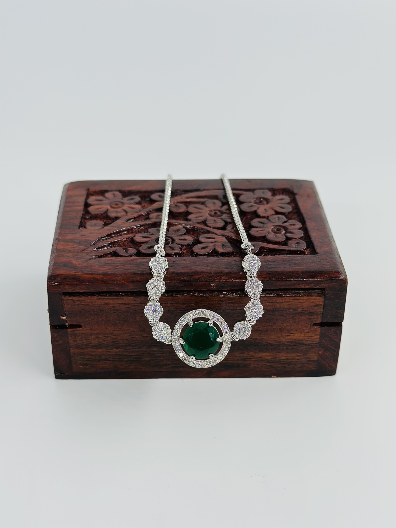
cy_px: 264
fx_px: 732
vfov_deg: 39.7
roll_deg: -2.2
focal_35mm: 48
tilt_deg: -30.2
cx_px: 198
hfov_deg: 30.3
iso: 80
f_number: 1.78
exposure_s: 1/1185
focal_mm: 6.86
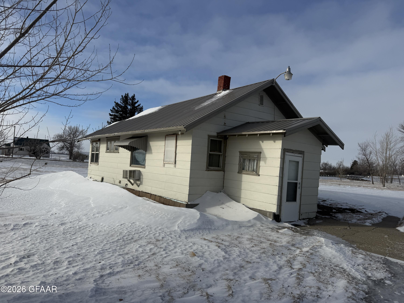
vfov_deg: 56.8
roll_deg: -3.2
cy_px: 152
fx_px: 280
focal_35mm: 24
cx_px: 202
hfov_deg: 71.6
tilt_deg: +3.4
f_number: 1.78
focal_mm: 6.76
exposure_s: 1/10309
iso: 80
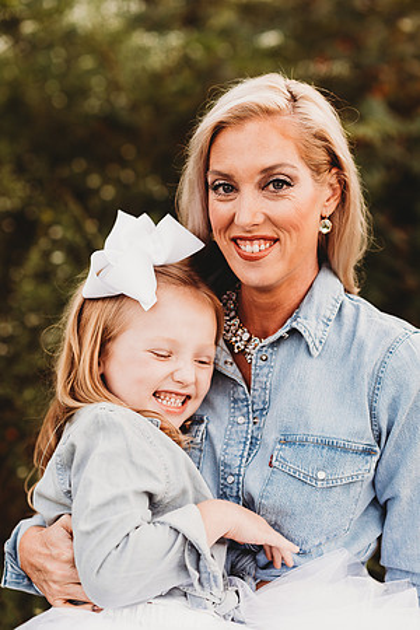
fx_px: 1487
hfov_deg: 16.1
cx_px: 210
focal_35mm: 85
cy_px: 315
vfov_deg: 23.9
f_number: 2.2
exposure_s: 1/200
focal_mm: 85
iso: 125
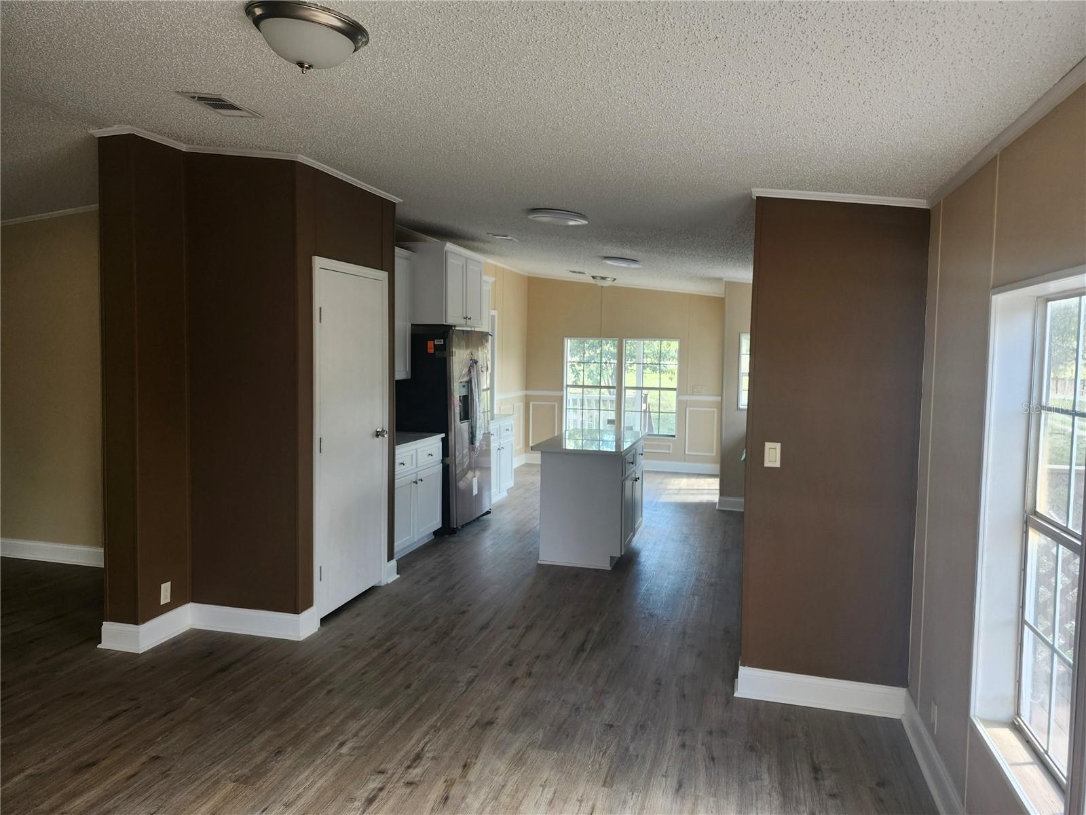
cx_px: 543
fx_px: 722
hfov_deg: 73.9
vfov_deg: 58.9
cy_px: 408
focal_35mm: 23
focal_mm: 5.54
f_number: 1.8
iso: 80
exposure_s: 1/180
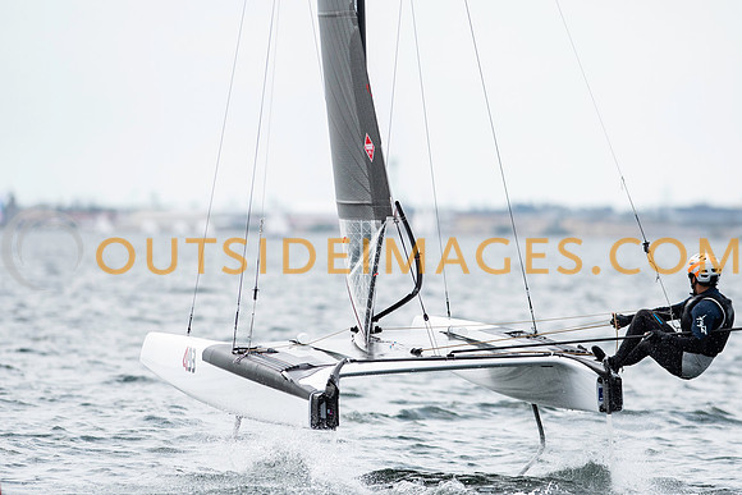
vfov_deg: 2.9
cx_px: 371
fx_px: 9627
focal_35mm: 467
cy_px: 248
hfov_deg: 4.4
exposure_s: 1/5000
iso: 400
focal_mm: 300
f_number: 5
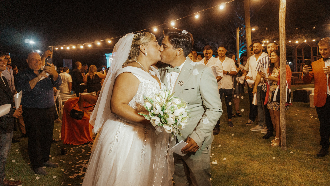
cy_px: 80
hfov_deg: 71.5
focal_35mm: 26
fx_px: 229
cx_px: 169
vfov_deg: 44.0
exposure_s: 1/125
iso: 1000
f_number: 3.5
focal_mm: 16
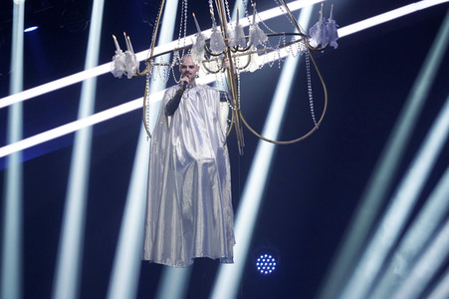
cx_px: 224
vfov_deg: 5.3
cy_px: 150
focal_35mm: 257
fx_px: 3203
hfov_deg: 8.0
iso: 5000
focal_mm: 257
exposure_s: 1/160
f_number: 5.6
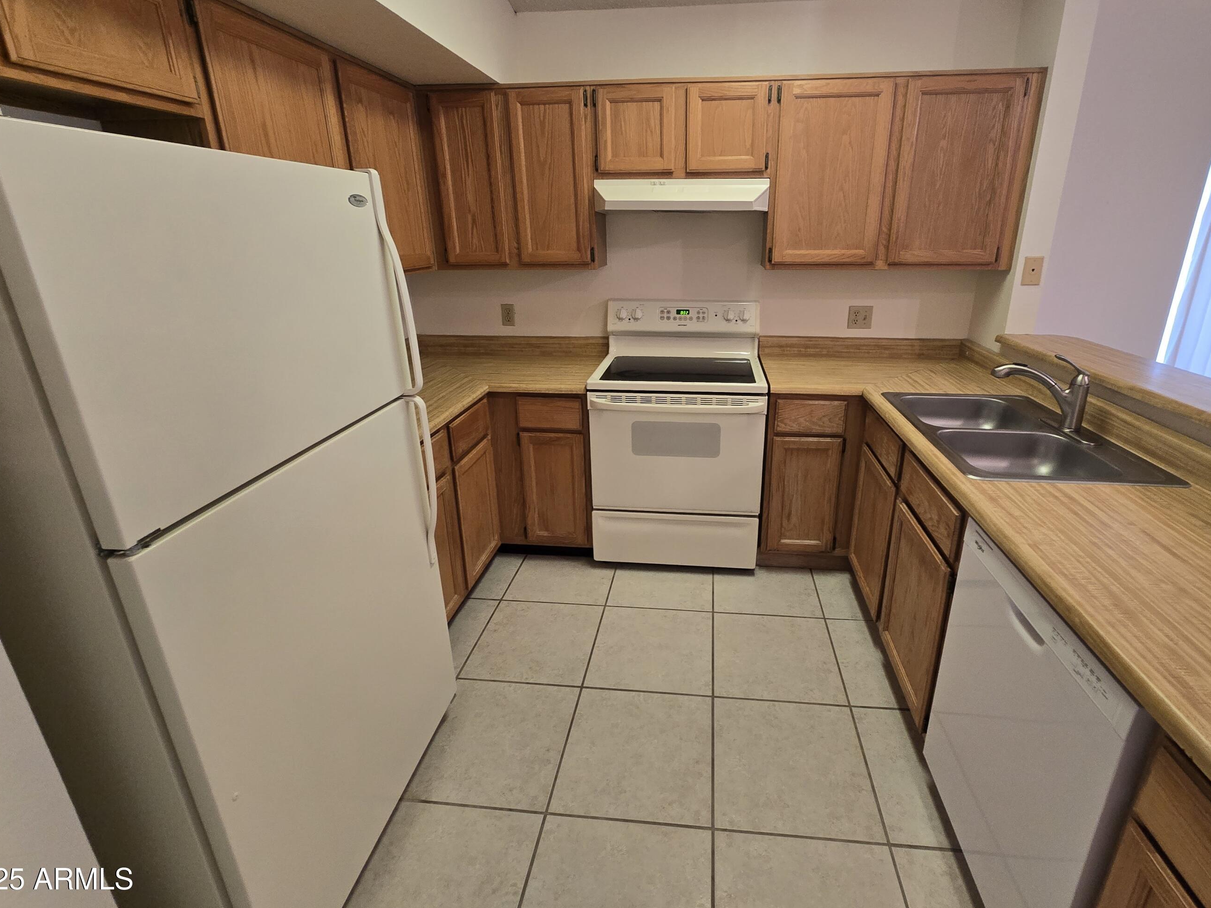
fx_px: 525
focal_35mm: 15
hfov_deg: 97.9
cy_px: 403
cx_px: 656
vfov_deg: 81.4
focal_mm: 2.2
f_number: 2.2
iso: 200
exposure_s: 1/60
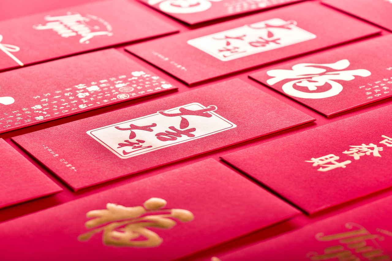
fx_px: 1144
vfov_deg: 13.0
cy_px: 130
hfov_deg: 19.5
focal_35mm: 105
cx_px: 196
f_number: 11
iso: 64
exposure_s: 1/200
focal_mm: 105
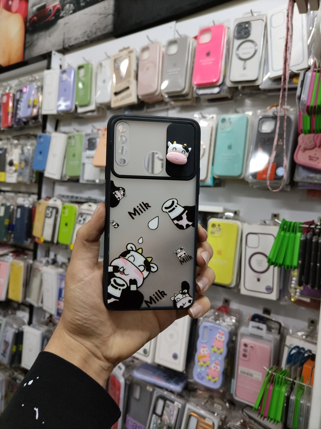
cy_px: 214
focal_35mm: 26
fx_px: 321
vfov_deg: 67.3
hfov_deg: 53.1
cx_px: 160
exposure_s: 1/50
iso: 160
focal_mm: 4.7
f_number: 1.8
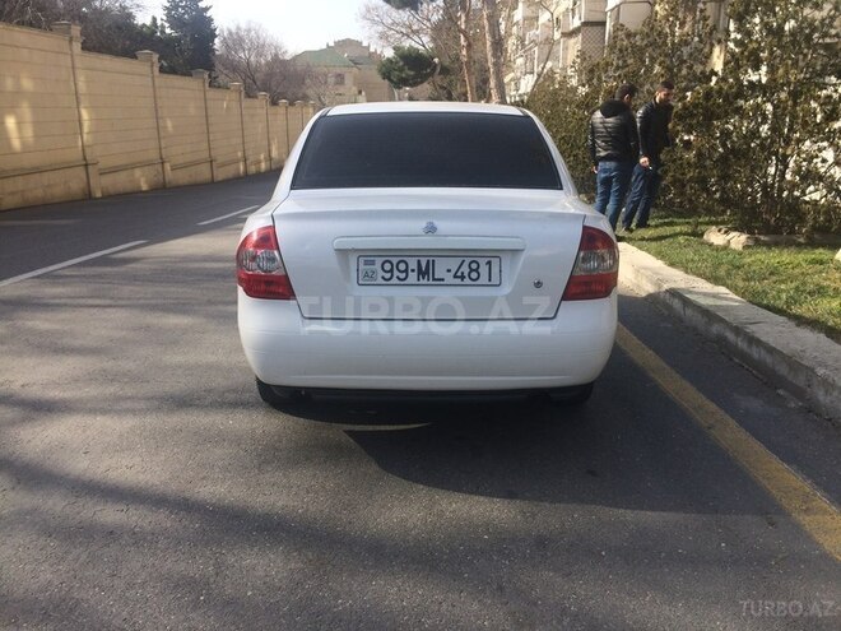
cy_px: 316
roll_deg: -1.2
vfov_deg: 48.2
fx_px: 705
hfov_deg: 61.7
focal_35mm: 29
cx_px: 420
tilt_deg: -16.3
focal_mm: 4.15
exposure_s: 1/977
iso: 32
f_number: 2.2
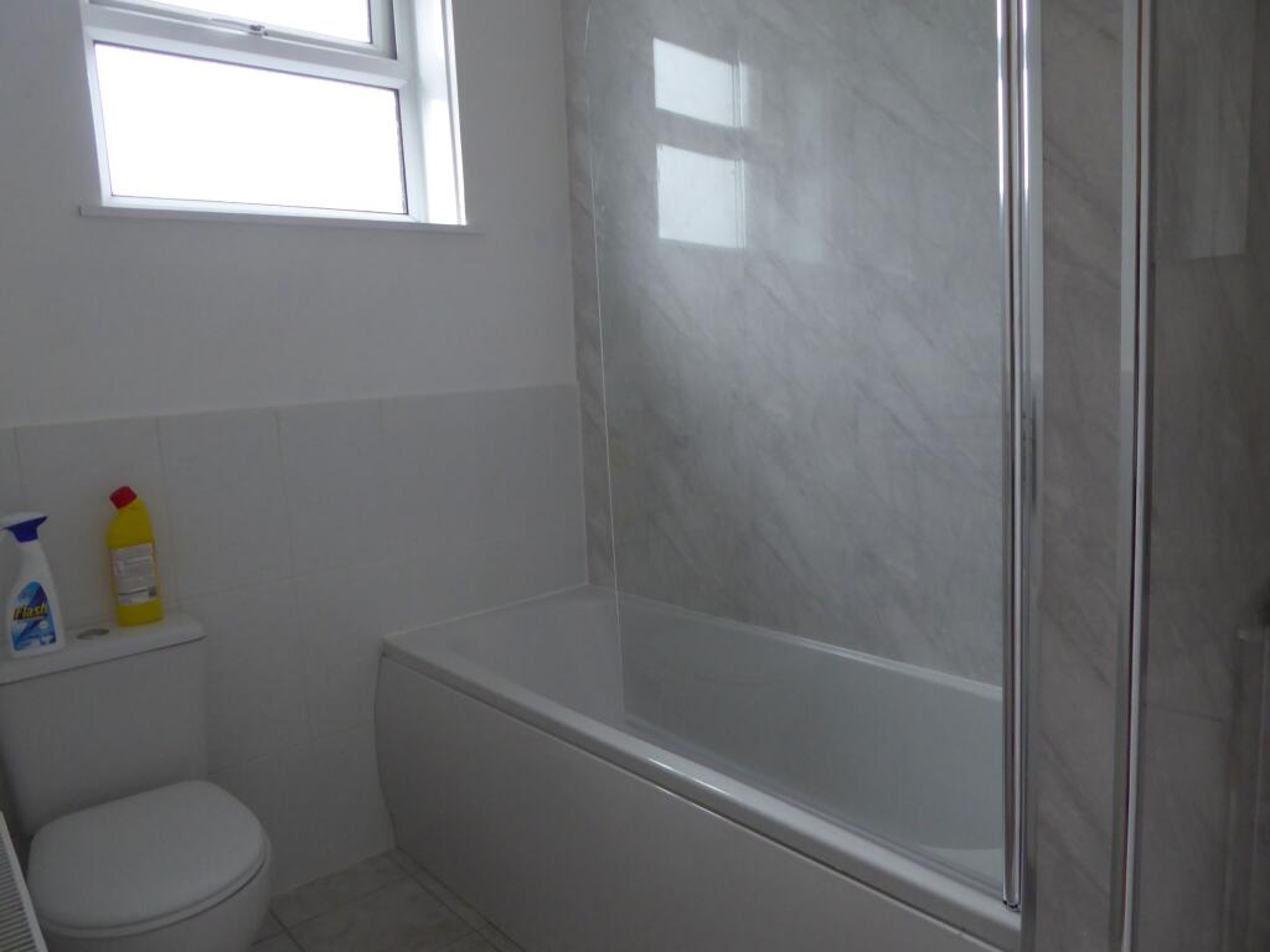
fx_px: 881
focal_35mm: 24
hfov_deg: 71.6
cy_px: 476
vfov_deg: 56.8
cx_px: 635
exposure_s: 1/60
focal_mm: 4.3
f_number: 4
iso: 250
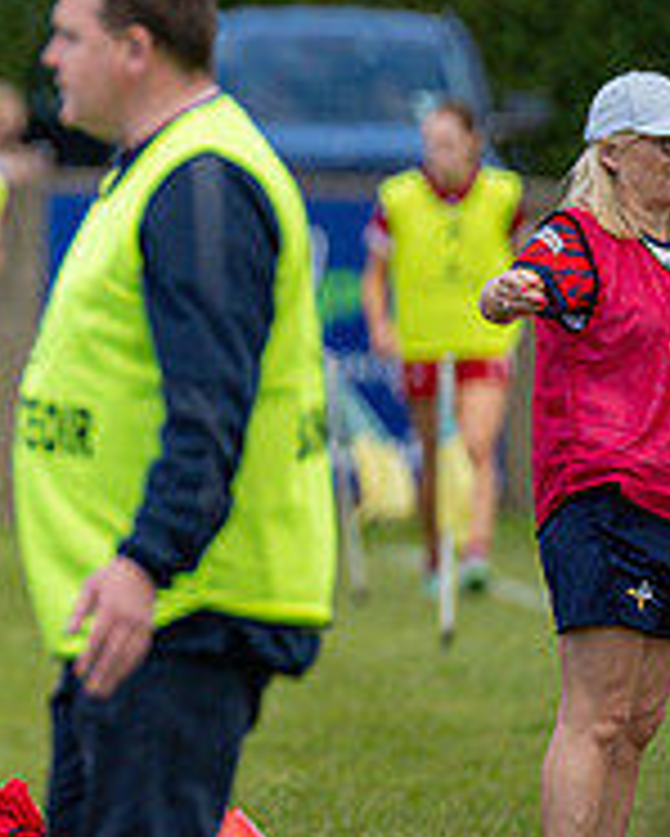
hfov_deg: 1.8
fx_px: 21695
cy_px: 304
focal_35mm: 876
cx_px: -535
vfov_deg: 2.2
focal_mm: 300
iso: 1100
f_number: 2.8
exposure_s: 1/6400
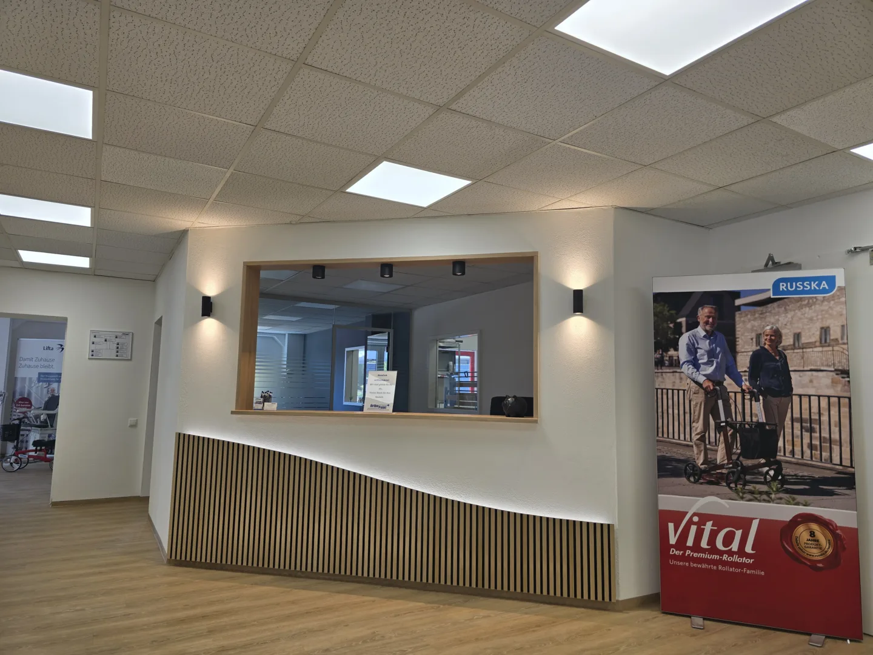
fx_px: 580
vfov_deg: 58.9
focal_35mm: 23
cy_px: 328
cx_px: 436
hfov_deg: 73.9
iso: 16
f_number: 1.7
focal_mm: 6.3
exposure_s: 1/100
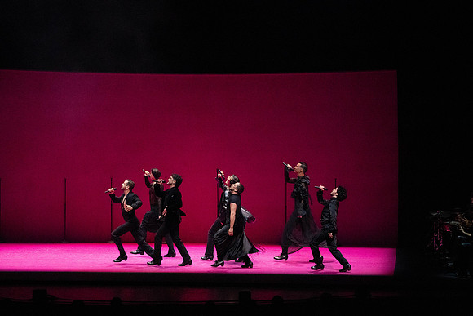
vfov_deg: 9.9
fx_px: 1827
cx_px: 236
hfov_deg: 14.8
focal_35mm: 139
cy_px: 158
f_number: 9
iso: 25600
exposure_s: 1/400
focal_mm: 139
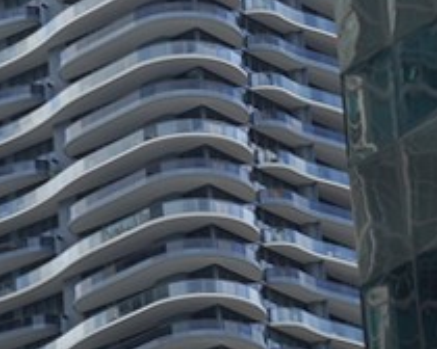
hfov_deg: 5.5
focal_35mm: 348
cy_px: 208
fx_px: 4501
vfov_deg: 4.4
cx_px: -133
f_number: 10
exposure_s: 1/100
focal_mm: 39
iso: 100
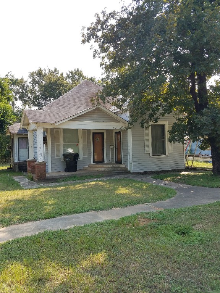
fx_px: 220
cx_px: 110
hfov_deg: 53.1
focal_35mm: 26
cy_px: 146
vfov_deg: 67.3
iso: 40
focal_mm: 4.2
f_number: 1.7
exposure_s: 1/622
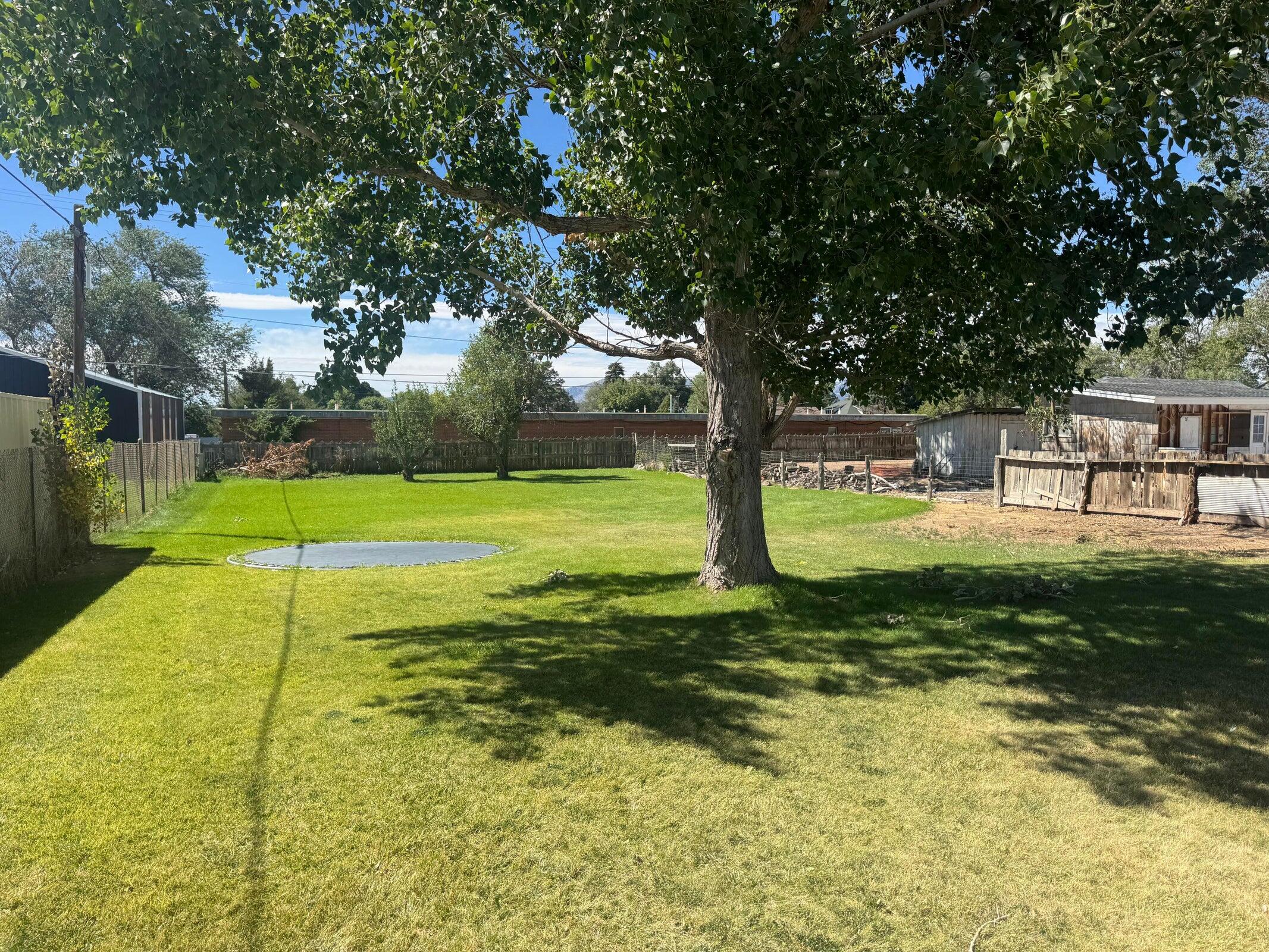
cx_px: 634
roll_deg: -1.2
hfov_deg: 71.6
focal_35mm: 24
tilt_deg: -3.7
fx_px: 880
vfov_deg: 56.8
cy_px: 476
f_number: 1.78
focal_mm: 6.76
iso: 80
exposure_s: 1/2710
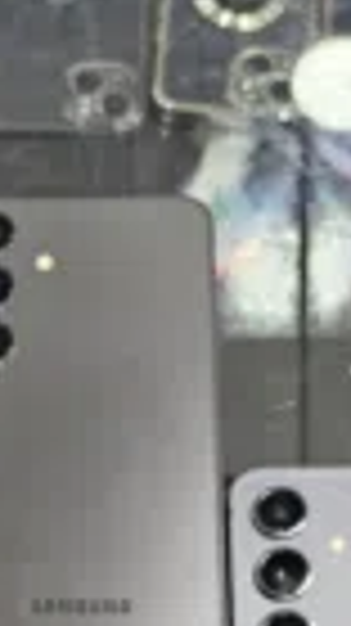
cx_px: 22
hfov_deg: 16.5
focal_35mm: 72
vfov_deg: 25.8
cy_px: 779
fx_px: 1193
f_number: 1.8
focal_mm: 5.4
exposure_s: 1/100
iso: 250
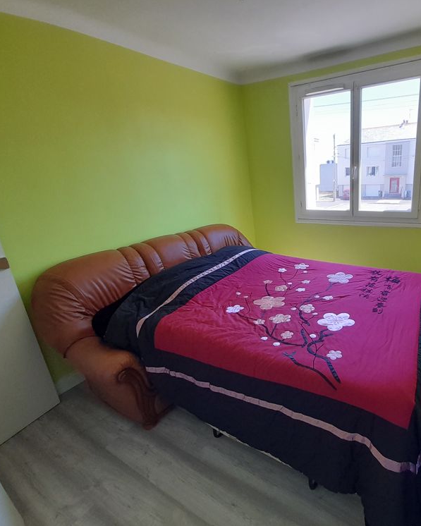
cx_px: 312
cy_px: 262
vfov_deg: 89.6
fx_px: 265
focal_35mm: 17
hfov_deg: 72.0
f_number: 2.2
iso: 64
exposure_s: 1/100
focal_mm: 1.42
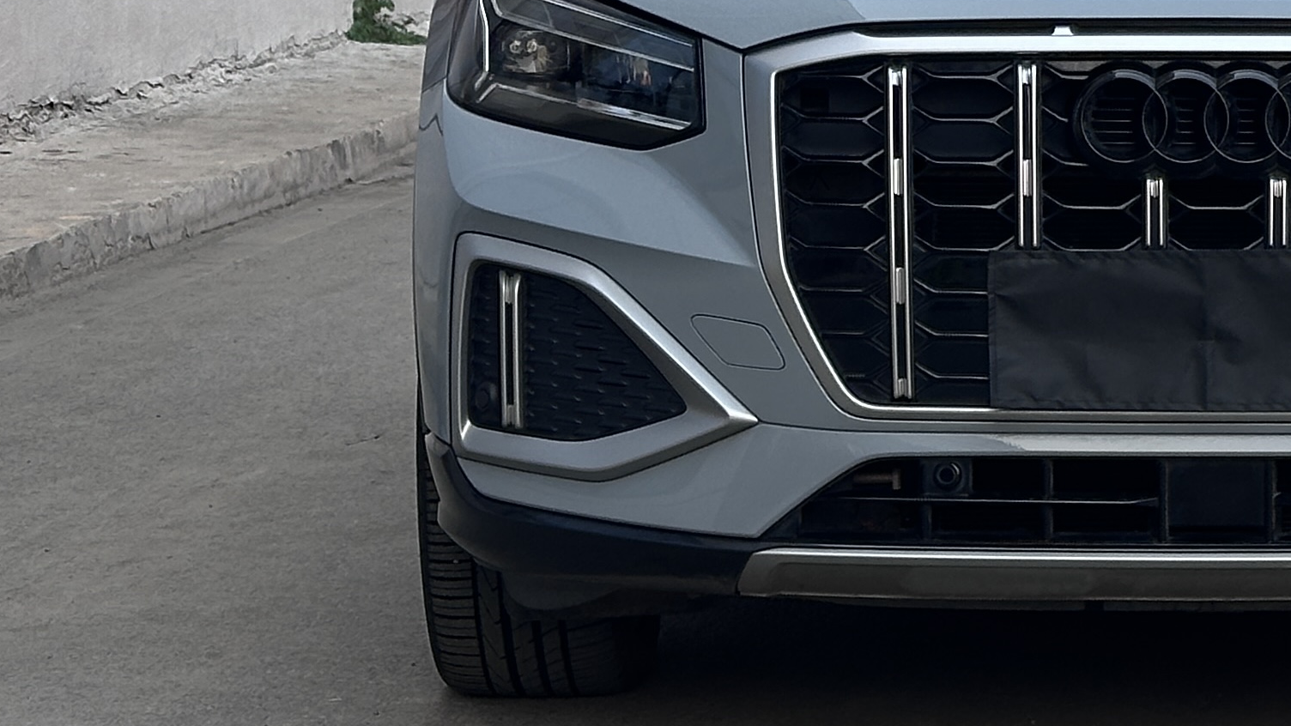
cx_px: 1221
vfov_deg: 11.5
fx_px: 3594
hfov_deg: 19.9
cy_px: 111
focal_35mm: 105
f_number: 1.78
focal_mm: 6.86
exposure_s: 1/266
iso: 64
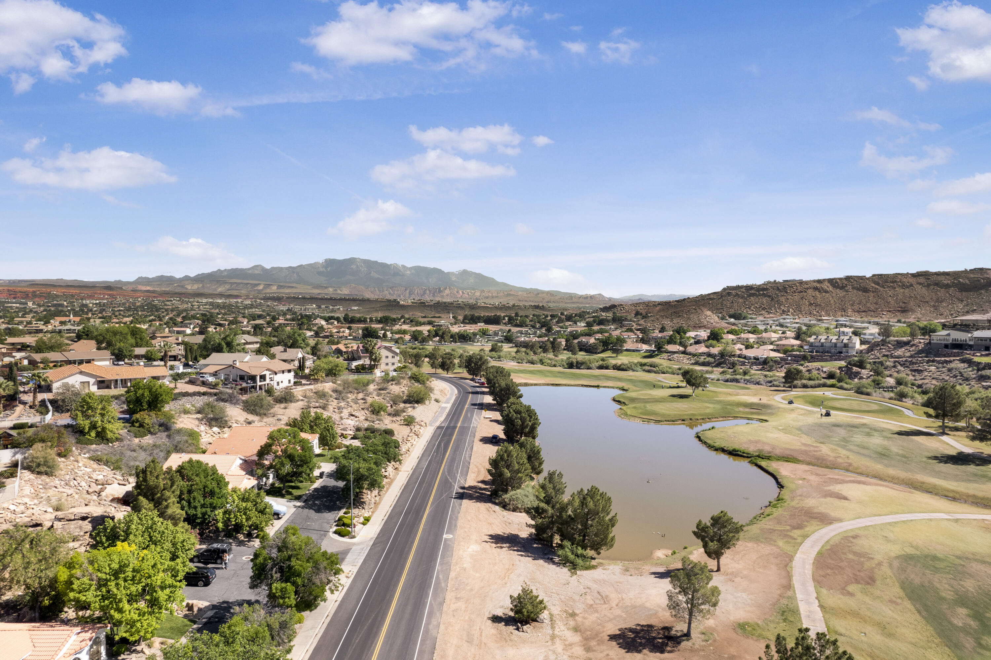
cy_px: 330
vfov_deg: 57.2
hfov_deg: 78.6
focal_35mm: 22
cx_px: 496
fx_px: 605
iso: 110
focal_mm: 8.38
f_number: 2.8
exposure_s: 1/100
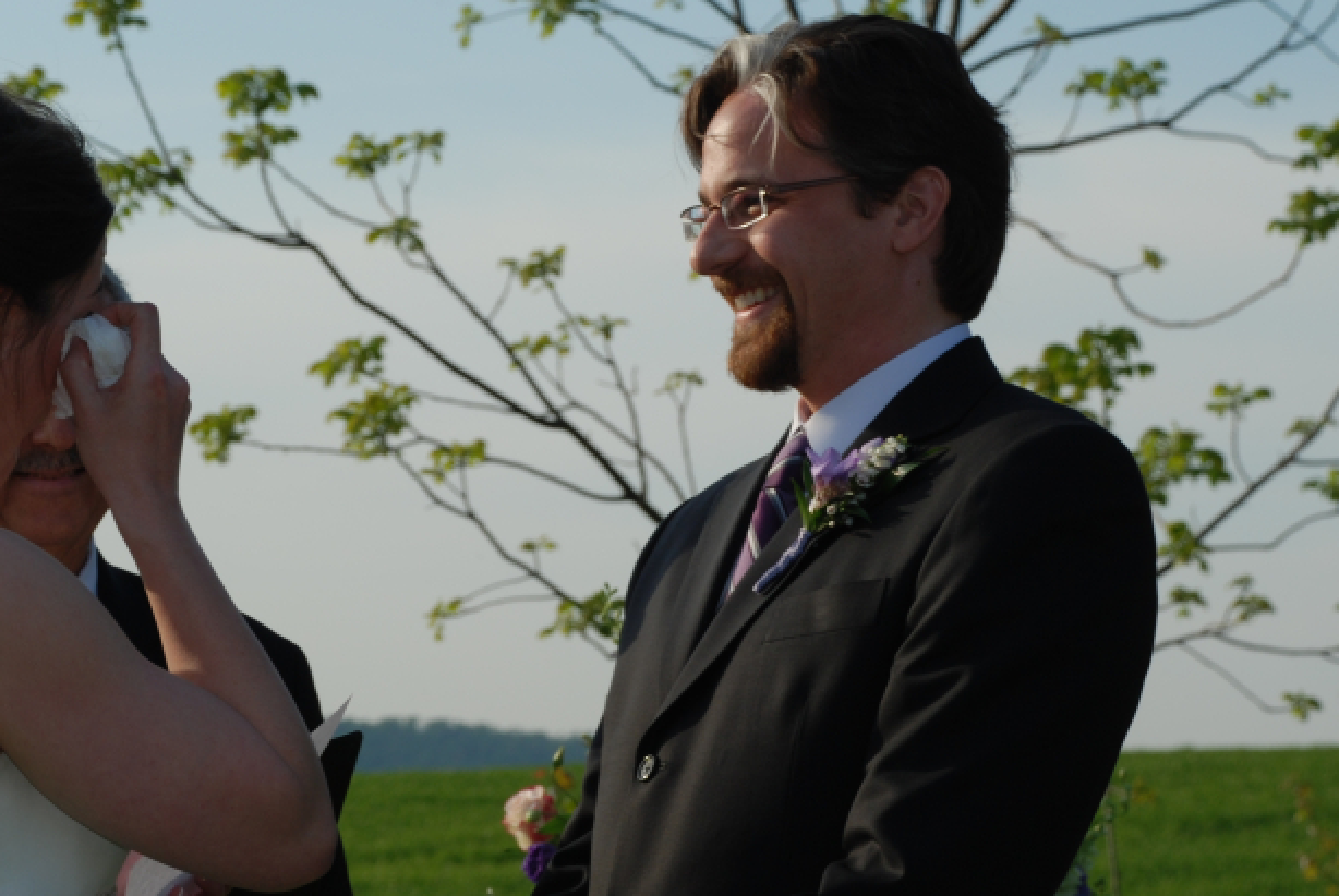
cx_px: 443
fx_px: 6144
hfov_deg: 12.4
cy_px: 533
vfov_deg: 8.3
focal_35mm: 165
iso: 100
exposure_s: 1/200
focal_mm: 66
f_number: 8
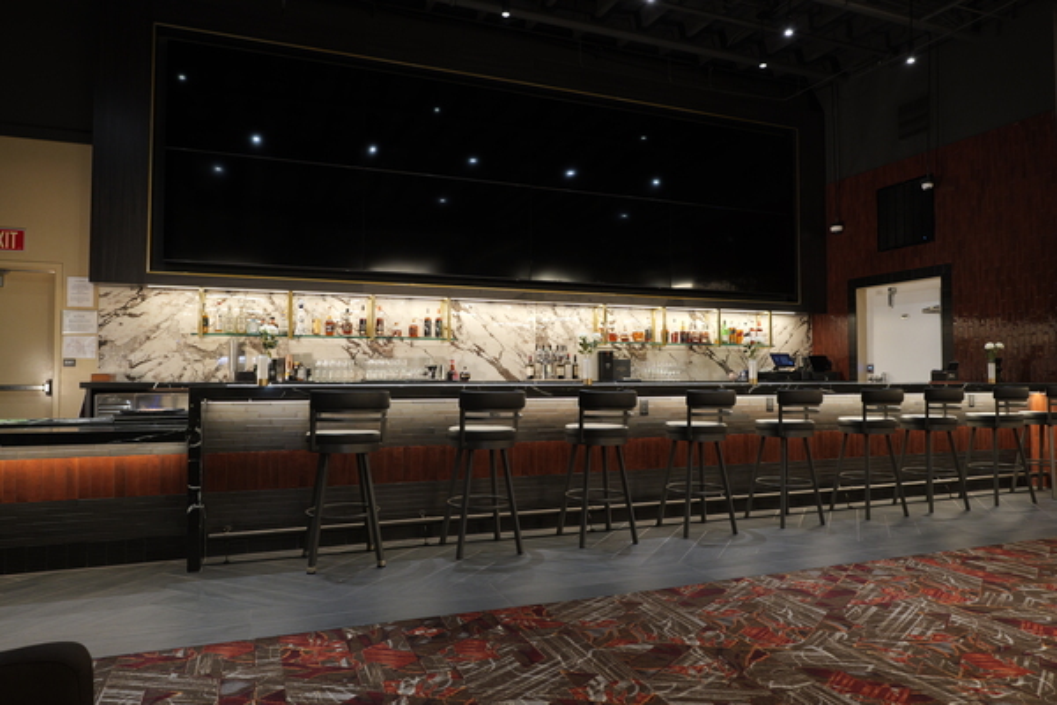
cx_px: 528
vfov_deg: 53.1
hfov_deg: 73.7
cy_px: 352
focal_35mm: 24
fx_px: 705
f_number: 5.6
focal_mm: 24
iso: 2000
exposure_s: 1/30
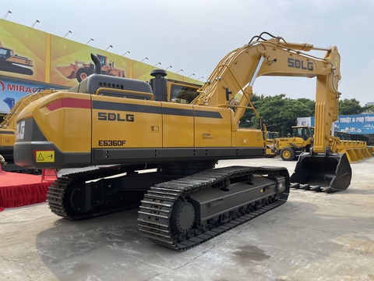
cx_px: 187
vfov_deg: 53.1
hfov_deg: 67.3
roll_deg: -0.6
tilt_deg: +1.7
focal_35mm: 26
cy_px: 140
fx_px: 281
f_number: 1.6
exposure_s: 1/1852
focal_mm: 5.1
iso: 32
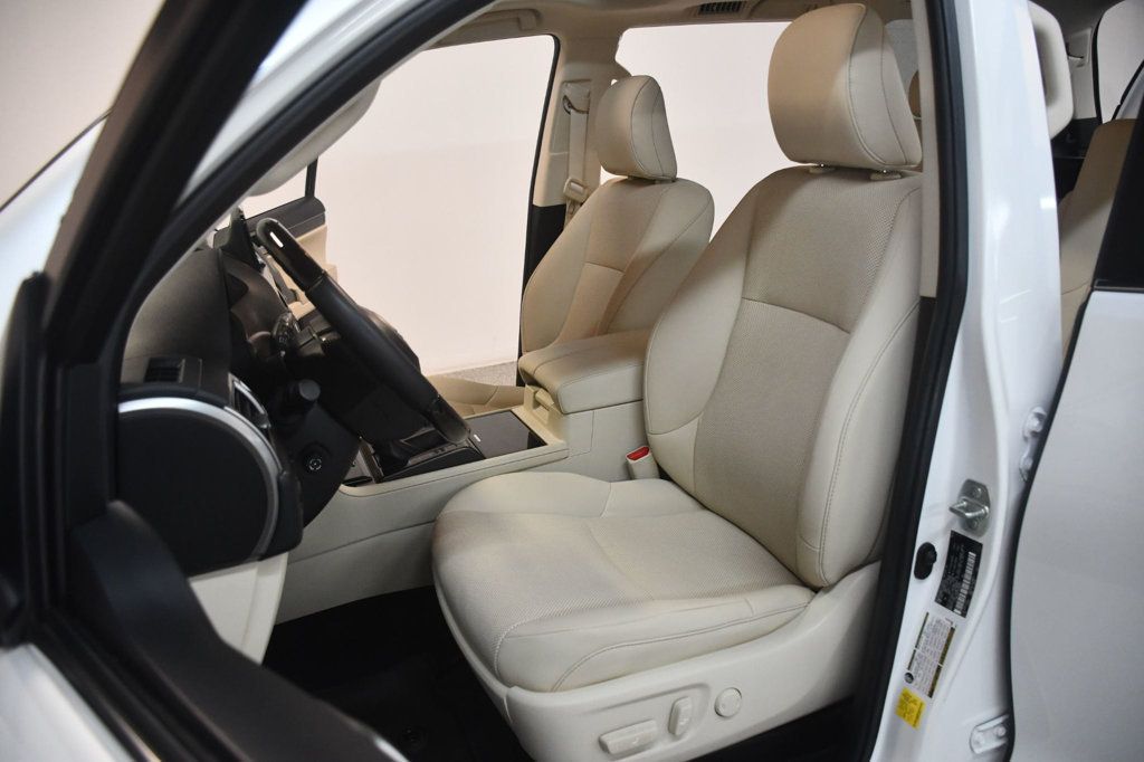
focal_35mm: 27
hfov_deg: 67.4
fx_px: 858
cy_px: 381
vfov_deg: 47.9
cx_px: 572
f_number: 3.5
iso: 1600
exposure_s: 1/125
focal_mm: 18
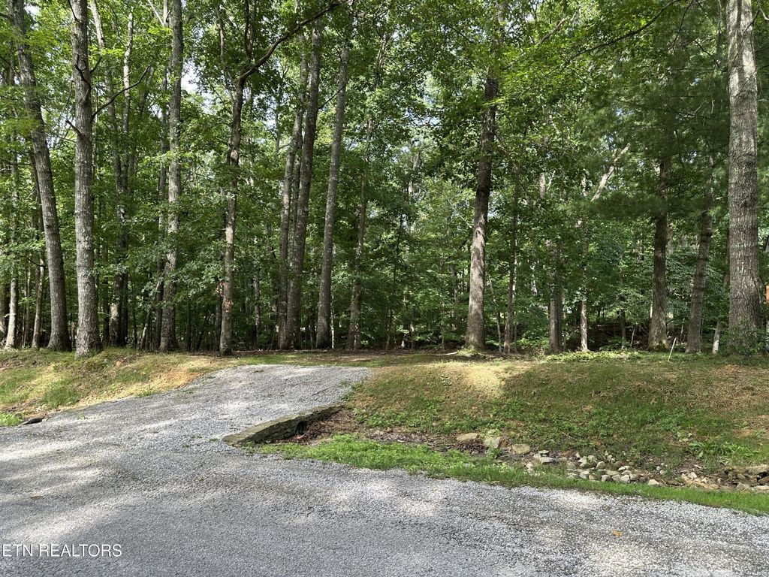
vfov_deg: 56.8
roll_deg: -1.5
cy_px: 288
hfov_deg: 71.6
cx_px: 384
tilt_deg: -0.1
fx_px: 533
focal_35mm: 24
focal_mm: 6.86
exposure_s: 1/306
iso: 80
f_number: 1.78
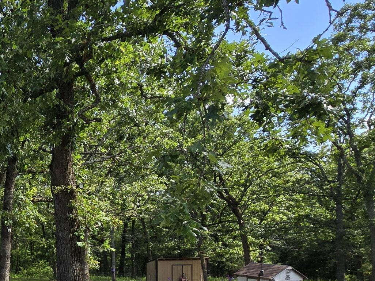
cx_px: -101
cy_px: 263
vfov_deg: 35.1
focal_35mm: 38
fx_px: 412
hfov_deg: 35.4
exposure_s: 1/1093
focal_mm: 2.2
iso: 50
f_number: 2.2
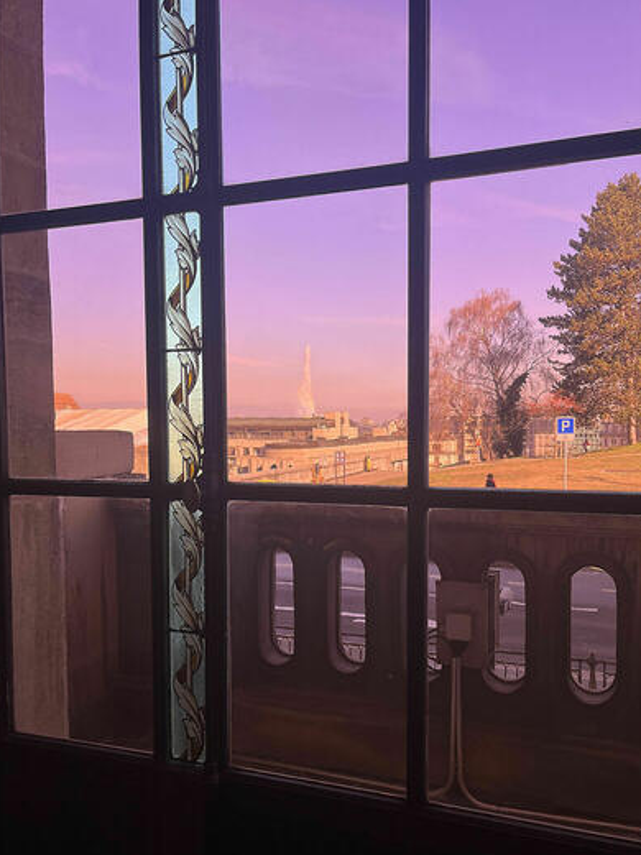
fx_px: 741
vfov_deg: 59.9
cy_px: 465
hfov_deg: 46.8
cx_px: 339
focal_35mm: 30
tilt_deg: -3.2
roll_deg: -0.1
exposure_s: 1/878
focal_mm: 5.1
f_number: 1.6
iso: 50
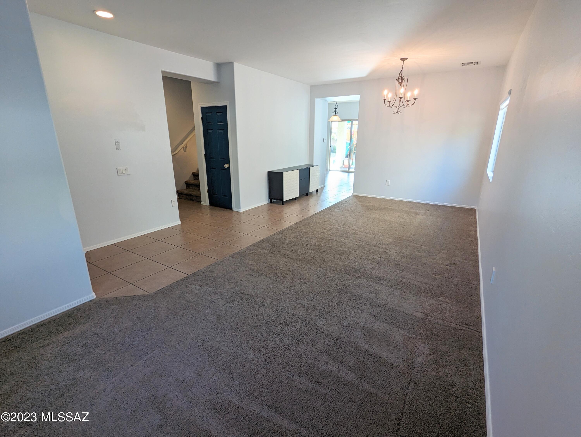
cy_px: 218
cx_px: 290
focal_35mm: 16
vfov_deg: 78.2
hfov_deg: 94.4
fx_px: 269
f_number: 2.2
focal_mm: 2.35
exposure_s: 1/60
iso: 63
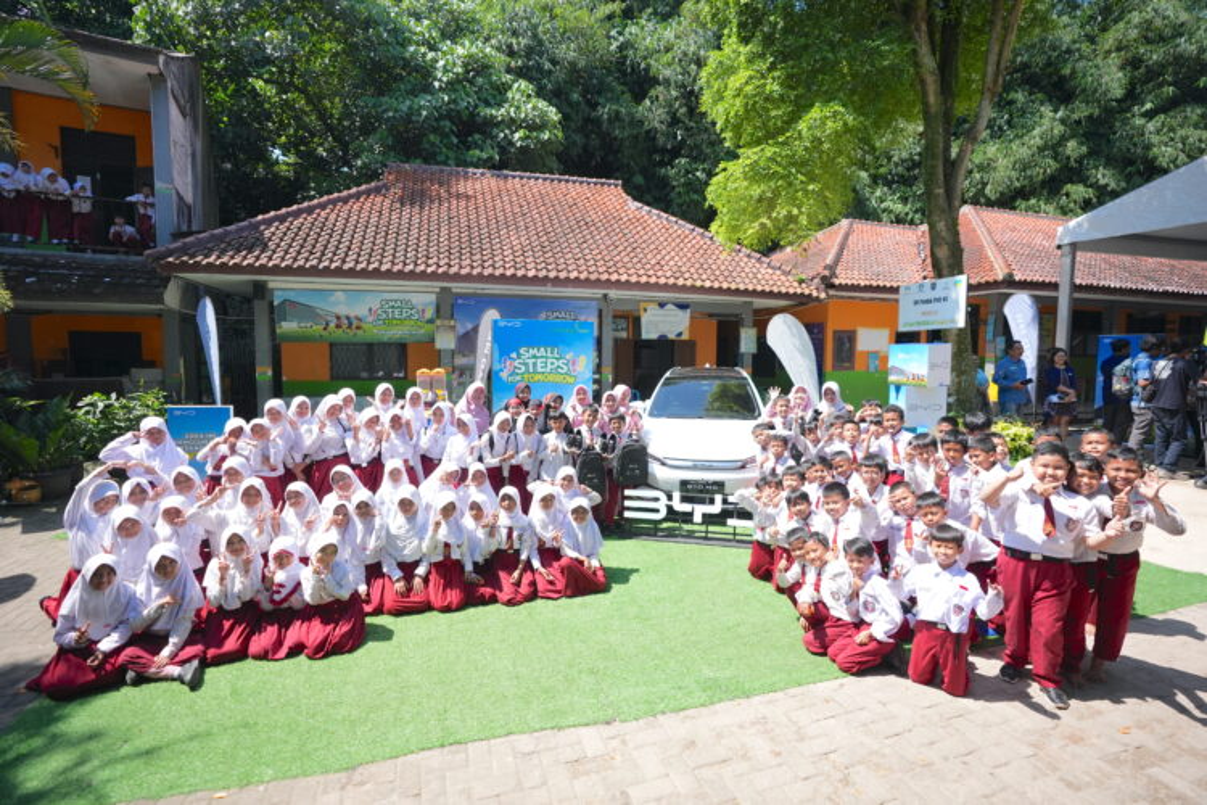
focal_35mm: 16
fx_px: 536
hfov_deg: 96.7
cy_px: 402
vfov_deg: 73.7
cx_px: 604
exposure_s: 1/5000
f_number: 2.8
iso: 800
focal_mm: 16
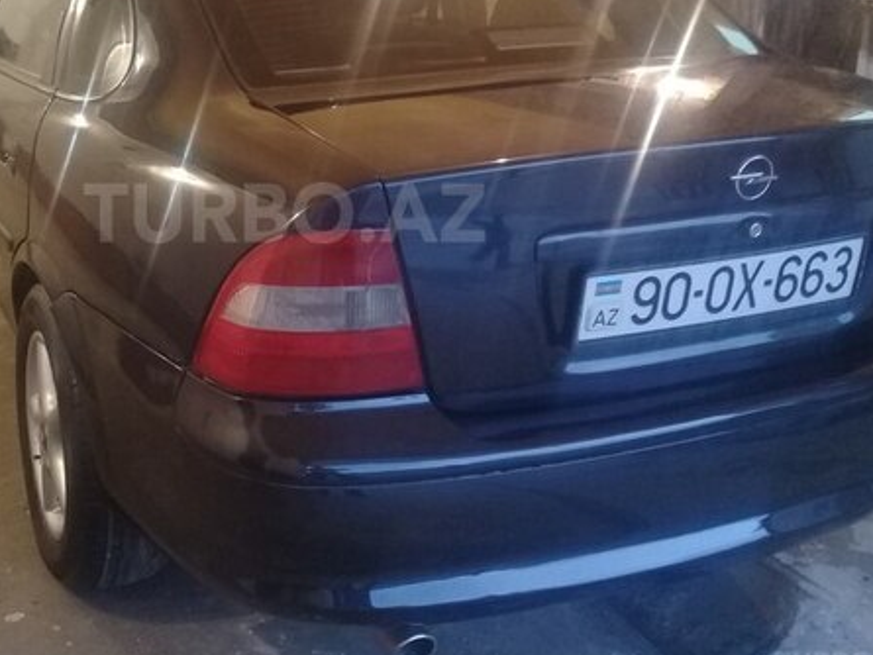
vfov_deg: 31.3
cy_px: 213
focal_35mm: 46
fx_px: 1160
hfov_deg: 40.7
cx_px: 284
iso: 200
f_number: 2.2
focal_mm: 3.3
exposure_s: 1/17
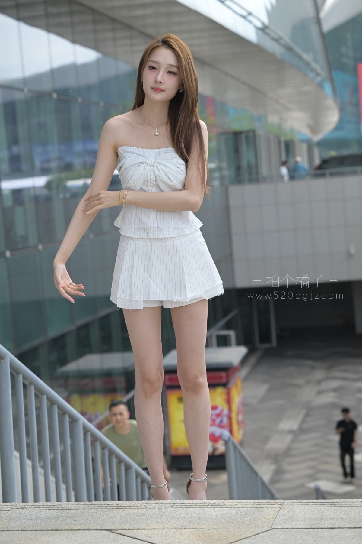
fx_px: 1191
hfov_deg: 17.3
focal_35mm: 79
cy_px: 272
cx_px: 181
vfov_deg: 25.7
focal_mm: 79
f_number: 4.5
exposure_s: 1/400
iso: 100
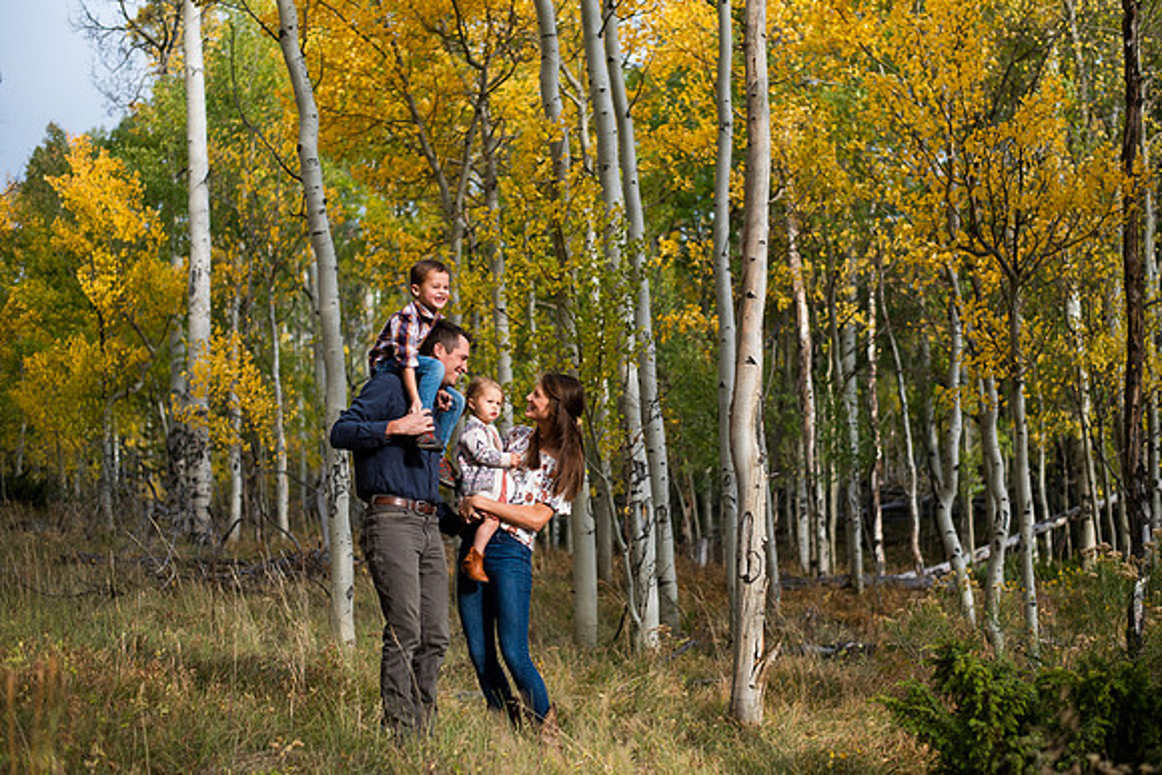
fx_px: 1785
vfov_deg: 24.5
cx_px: 633
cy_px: 363
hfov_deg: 36.0
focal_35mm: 55
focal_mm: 50
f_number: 2.2
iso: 200
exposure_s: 1/2500
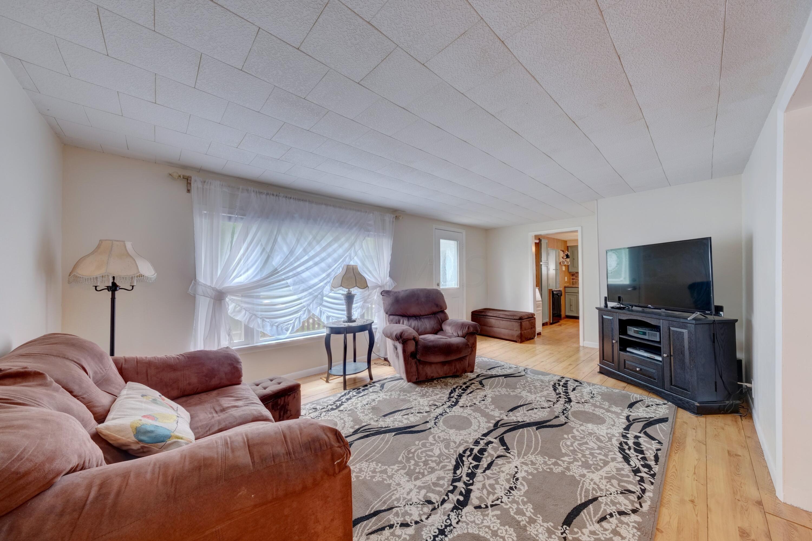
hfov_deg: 112.6
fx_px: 271
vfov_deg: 90.0
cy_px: 270
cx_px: 406
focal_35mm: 12
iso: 320
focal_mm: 8
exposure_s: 1/10
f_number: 7.1
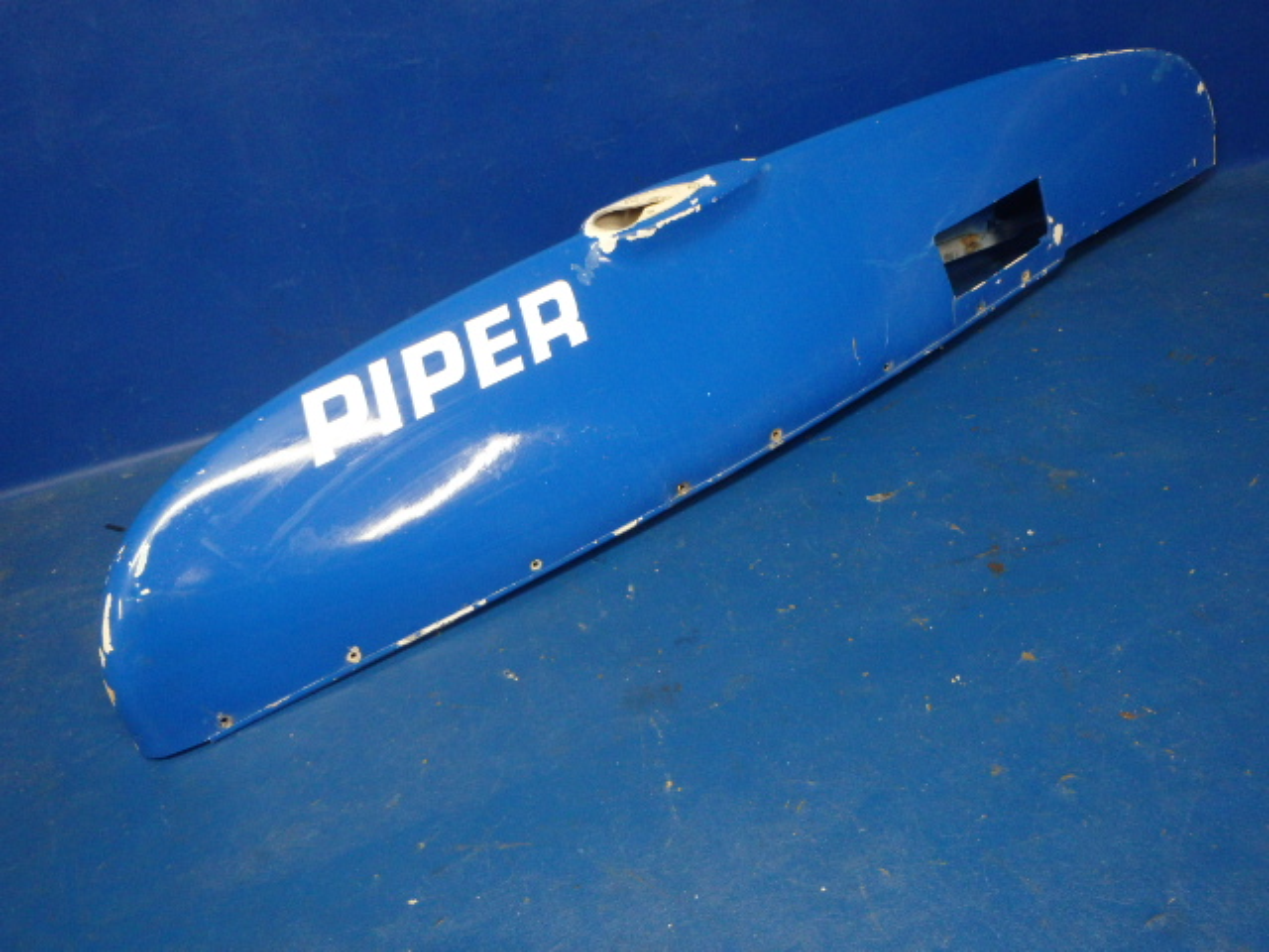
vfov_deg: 49.7
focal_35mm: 28
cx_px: 634
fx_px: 1026
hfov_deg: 63.4
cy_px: 476
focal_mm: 5
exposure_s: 1/30
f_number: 3.9
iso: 640
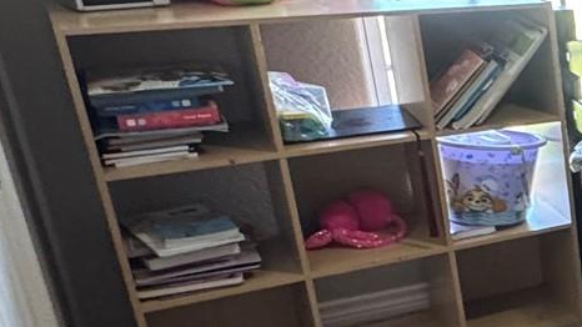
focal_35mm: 67
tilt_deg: -22.3
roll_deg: -4.7
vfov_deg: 17.9
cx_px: 1070
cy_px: 221
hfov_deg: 20.7
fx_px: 1034
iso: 320
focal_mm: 2.22
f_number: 2.2
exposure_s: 1/60
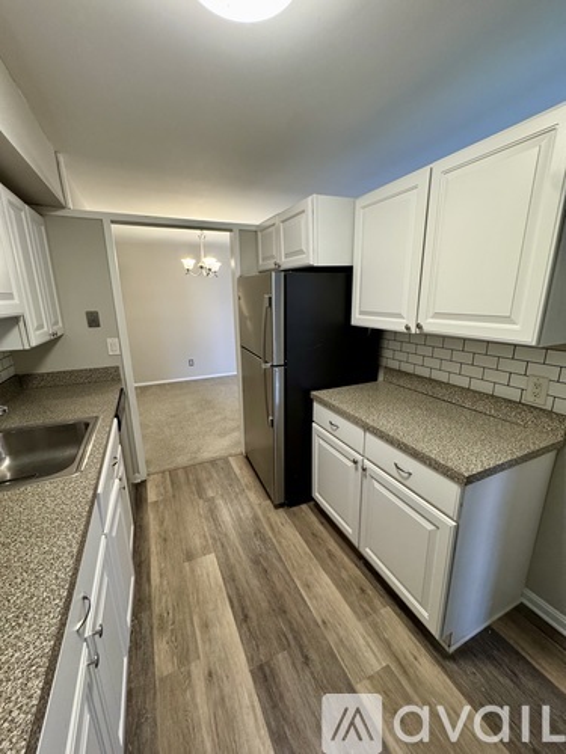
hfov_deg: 85.7
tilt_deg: -15.2
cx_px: 283
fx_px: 305
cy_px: 377
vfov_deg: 102.1
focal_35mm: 14
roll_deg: +1.0
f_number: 2.2
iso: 400
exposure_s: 1/60
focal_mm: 2.22
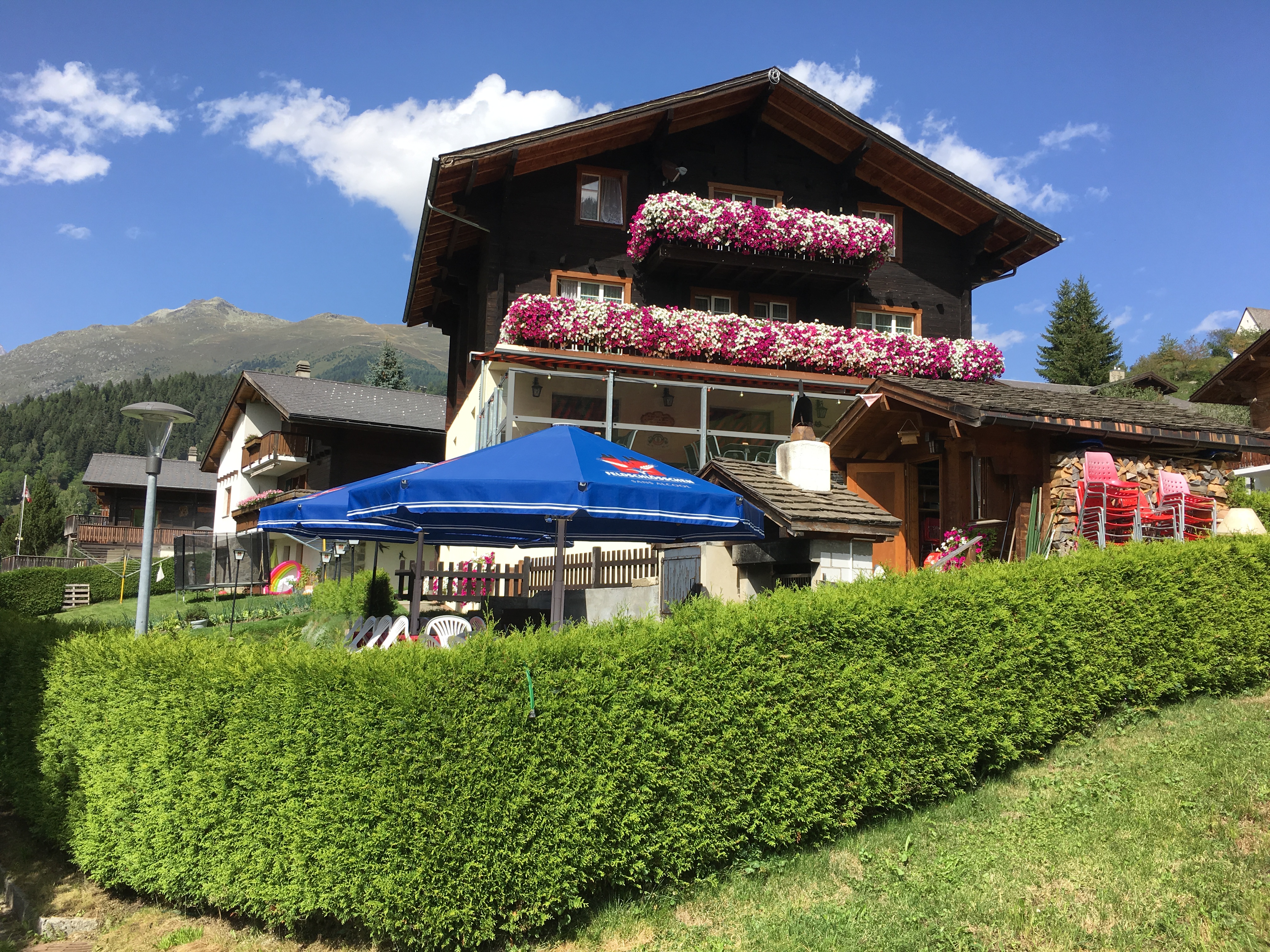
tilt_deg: +8.2
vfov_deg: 48.2
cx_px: 635
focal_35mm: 29
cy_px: 476
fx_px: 1064
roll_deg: -1.7
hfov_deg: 61.7
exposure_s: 1/1148
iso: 25
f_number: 2.2
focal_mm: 4.15
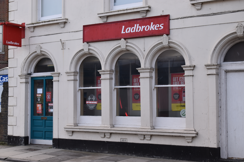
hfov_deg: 31.9
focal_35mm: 63
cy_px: 81
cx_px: 122
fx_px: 427
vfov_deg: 21.6
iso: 200
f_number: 6.3
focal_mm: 42
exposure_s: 1/250
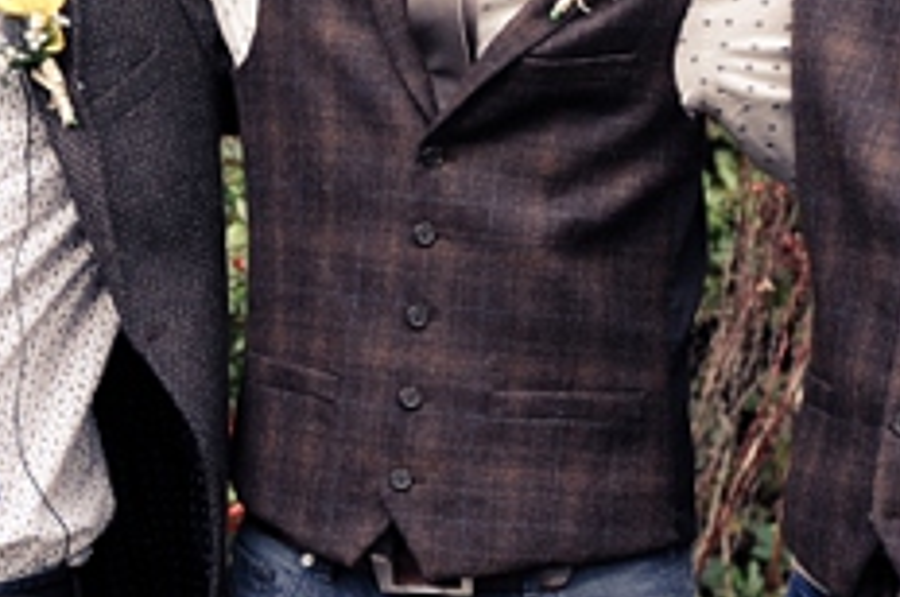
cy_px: 147
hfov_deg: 9.9
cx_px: -314
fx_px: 5068
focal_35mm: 203
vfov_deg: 6.7
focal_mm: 50
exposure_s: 1/640
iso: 640
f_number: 4
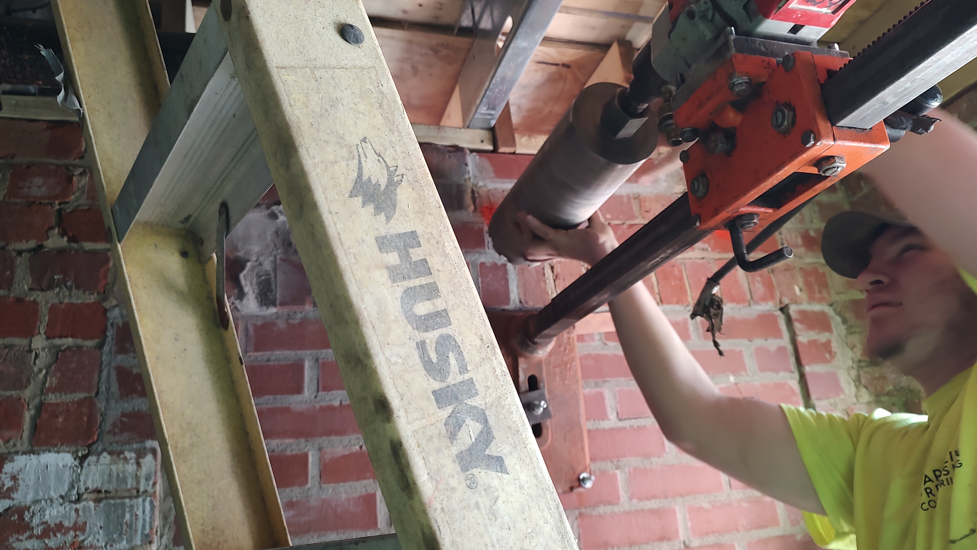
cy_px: 253
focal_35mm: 27
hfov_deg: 69.9
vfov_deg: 42.9
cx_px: 501
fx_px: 699
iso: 1481
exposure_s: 1/40
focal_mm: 5.88
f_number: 1.9
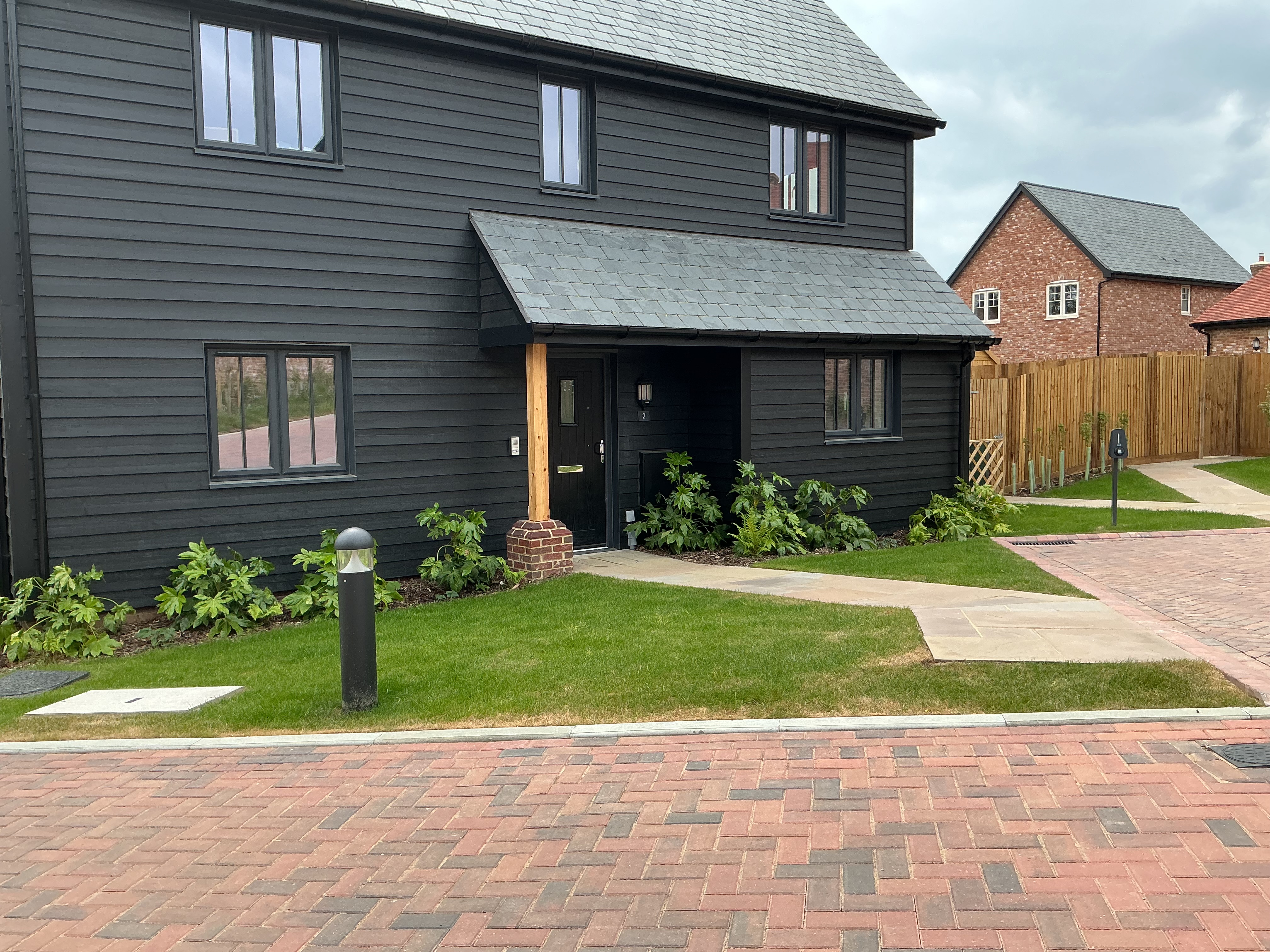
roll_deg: +1.4
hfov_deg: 61.7
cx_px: 635
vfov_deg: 48.2
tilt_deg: -5.5
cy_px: 476
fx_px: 1064
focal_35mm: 29
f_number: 1.8
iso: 25
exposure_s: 1/657
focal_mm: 3
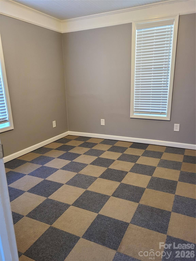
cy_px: 130
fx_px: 196
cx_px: 98
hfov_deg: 53.1
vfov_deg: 67.3
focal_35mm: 26
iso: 250
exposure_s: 1/40
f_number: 1.8
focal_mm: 5.4
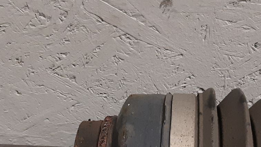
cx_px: 132
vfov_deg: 15.3
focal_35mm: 77
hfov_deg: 27.5
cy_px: 156
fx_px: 533
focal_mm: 3.93
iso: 250
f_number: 1.7
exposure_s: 1/50
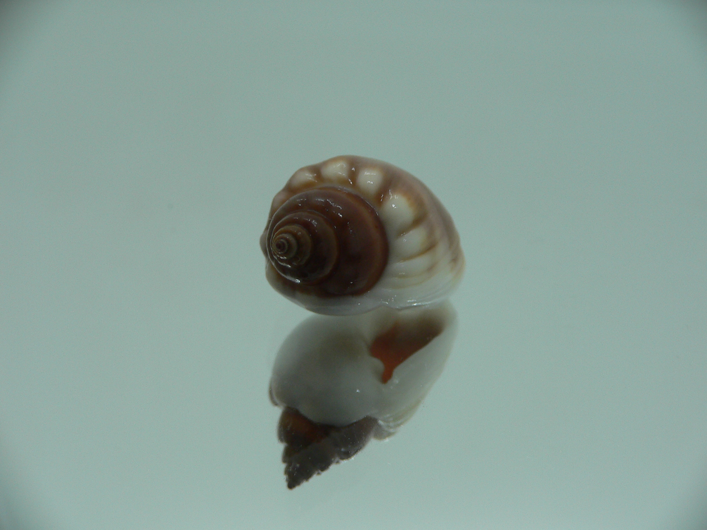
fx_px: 715
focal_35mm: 35
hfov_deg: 52.6
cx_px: 354
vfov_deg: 40.7
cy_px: 265
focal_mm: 4.6
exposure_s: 1/60
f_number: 2.8
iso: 80
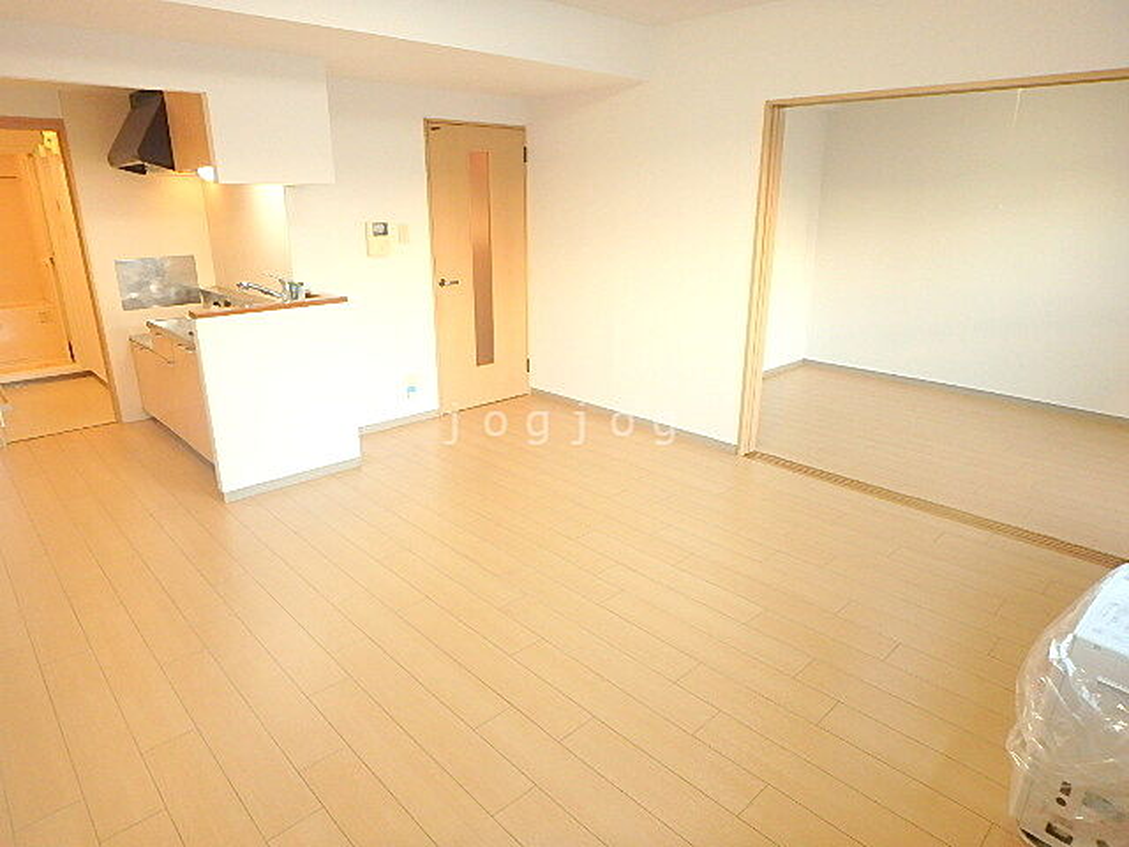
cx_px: 564
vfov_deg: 63.4
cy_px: 424
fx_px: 685
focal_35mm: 21
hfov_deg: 79.0
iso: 250
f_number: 3.5
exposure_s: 1/30
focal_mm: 3.7
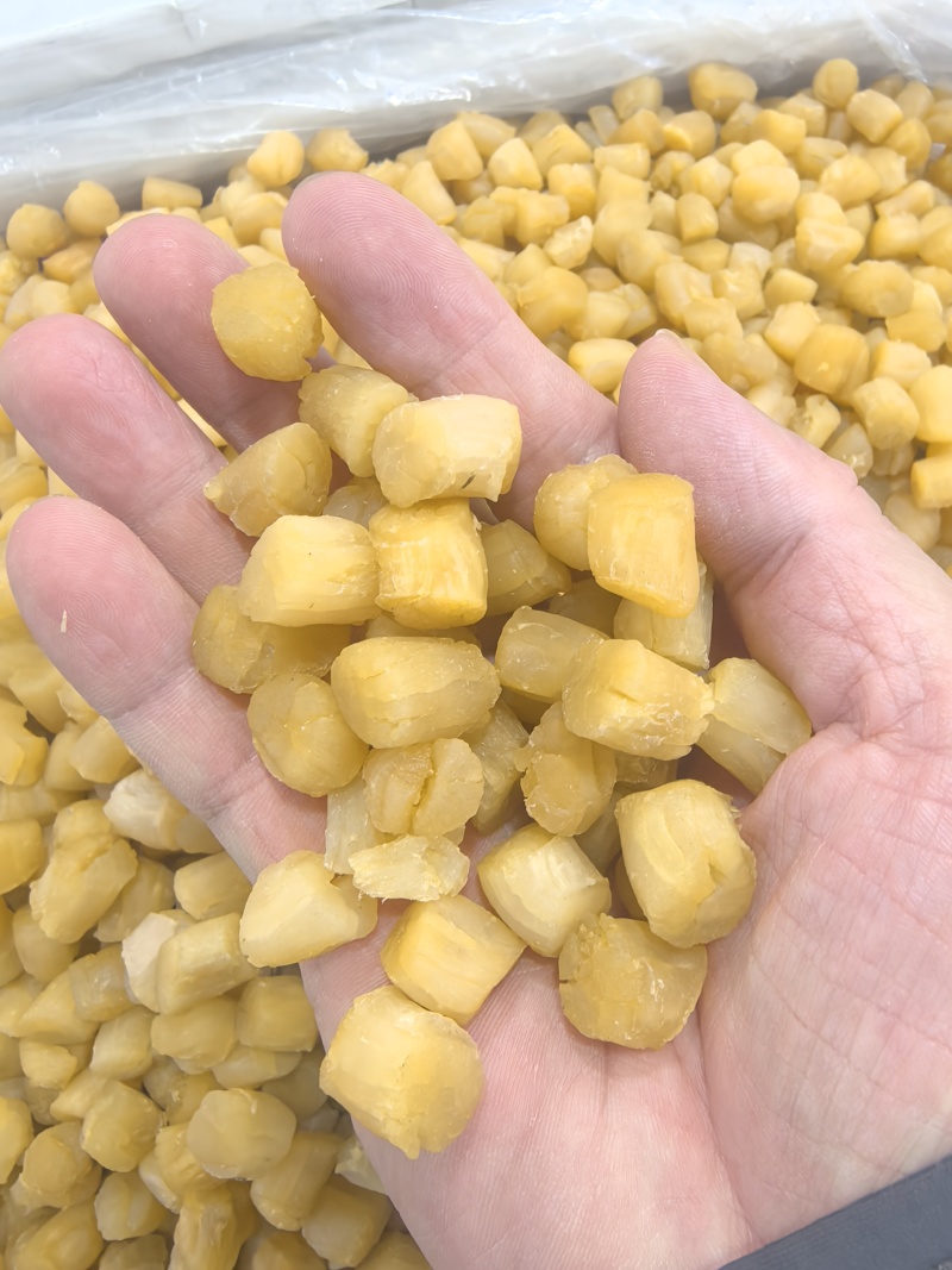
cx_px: 476
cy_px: 635
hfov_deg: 51.3
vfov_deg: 65.3
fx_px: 990
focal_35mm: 27
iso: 320
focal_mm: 1.95
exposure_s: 1/50
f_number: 2.2
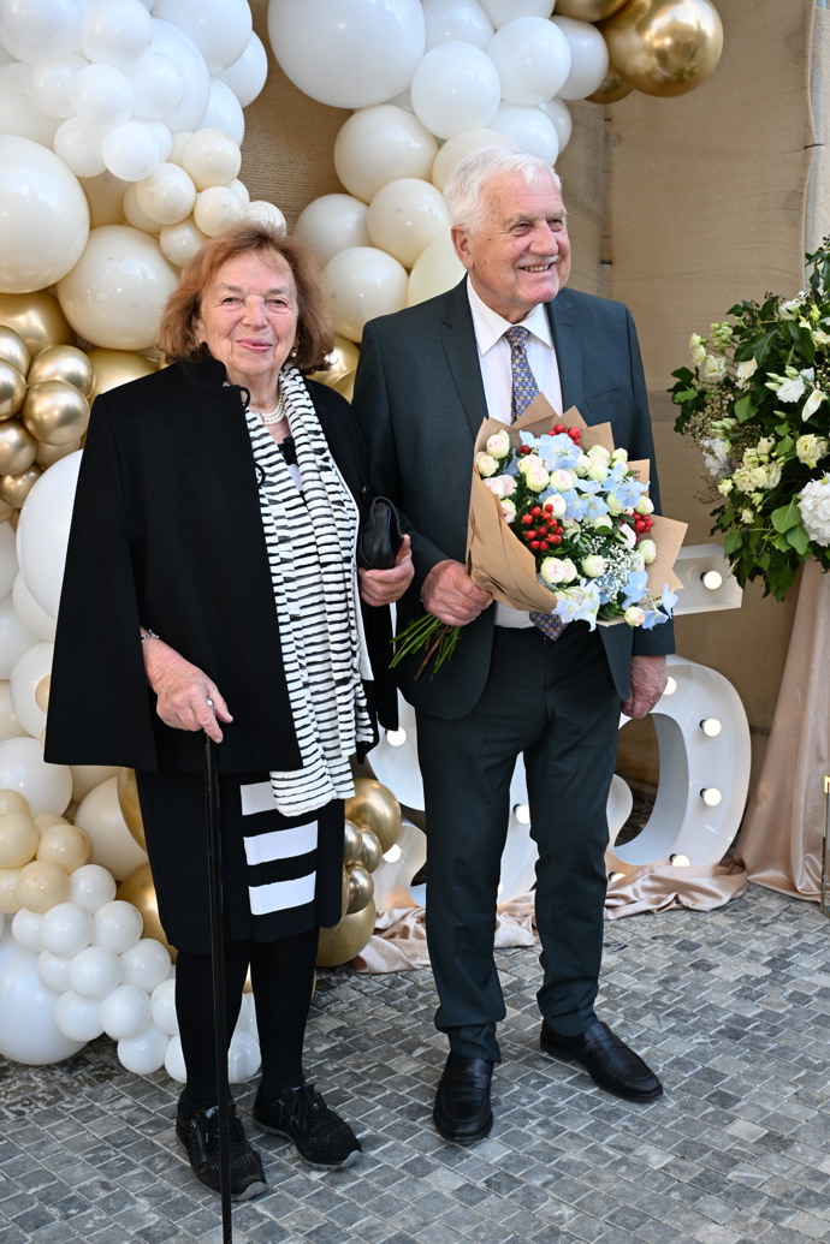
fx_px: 1383
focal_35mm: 40
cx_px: 415
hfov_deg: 33.4
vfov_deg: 48.5
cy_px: 622
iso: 320
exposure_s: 1/250
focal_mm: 40
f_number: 5.6
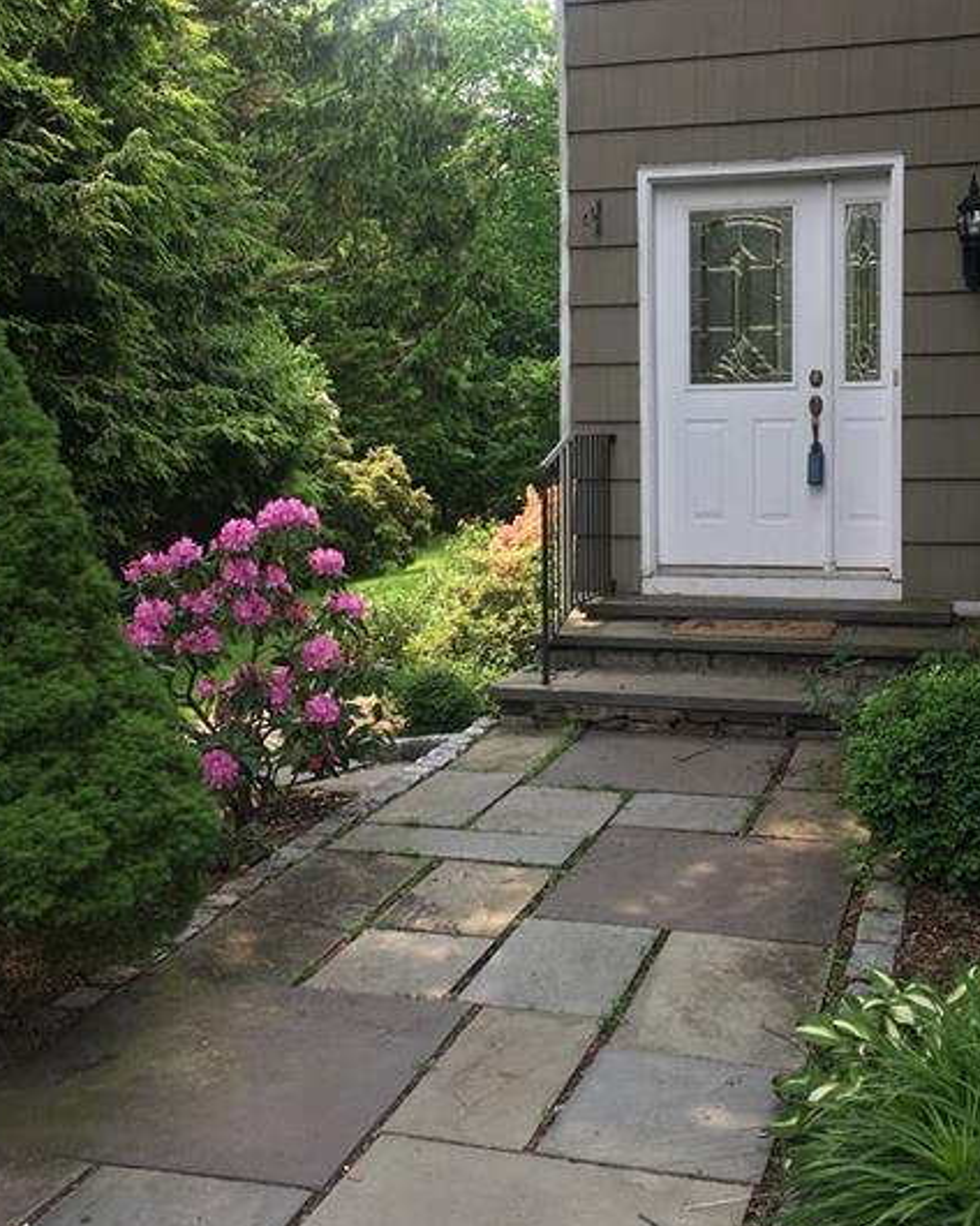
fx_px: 1486
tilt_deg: -5.2
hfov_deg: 36.4
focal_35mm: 41
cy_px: 551
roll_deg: +0.9
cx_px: 562
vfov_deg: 44.7
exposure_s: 1/227
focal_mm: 4.15
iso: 25
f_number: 2.2
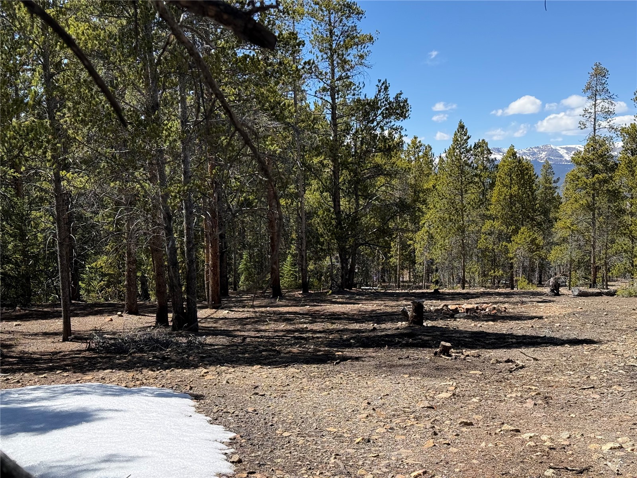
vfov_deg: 30.3
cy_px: 239
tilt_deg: -2.3
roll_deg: +2.9
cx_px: 318
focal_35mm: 48
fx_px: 883
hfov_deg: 39.7
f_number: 1.78
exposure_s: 1/2494
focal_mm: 6.76
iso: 100
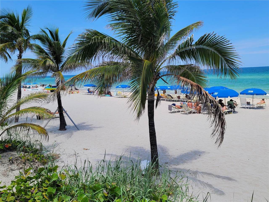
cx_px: 134
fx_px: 187
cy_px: 101
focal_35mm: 24
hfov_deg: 71.6
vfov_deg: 56.8
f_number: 1.8
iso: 16
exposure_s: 1/1429
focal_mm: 6.7
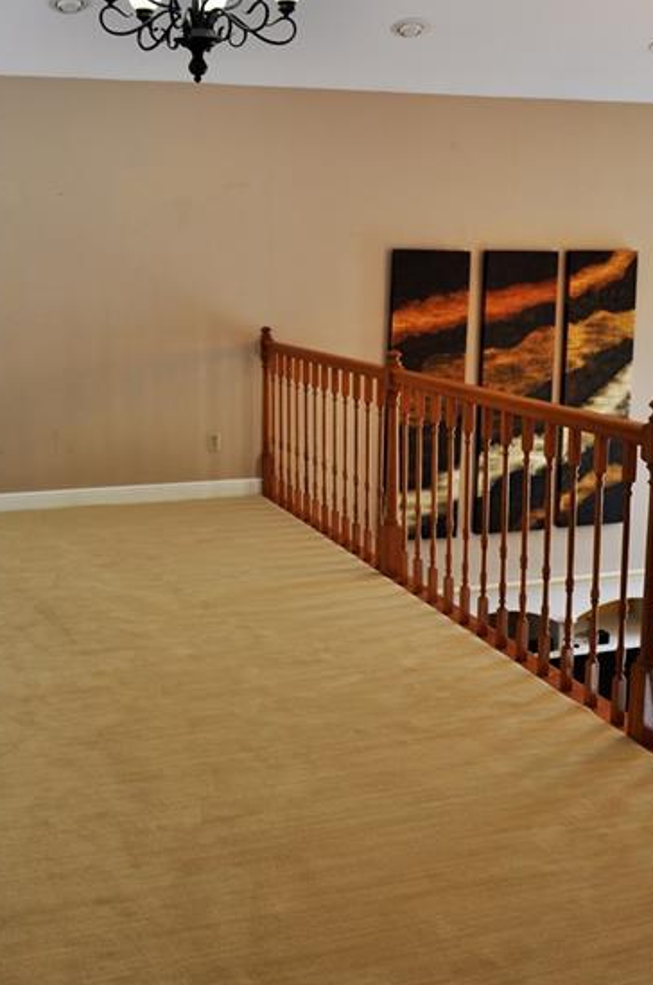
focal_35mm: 42
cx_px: 262
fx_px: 1147
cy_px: 425
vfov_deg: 46.3
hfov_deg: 31.7
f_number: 6.3
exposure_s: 1/40
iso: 200
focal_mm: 20
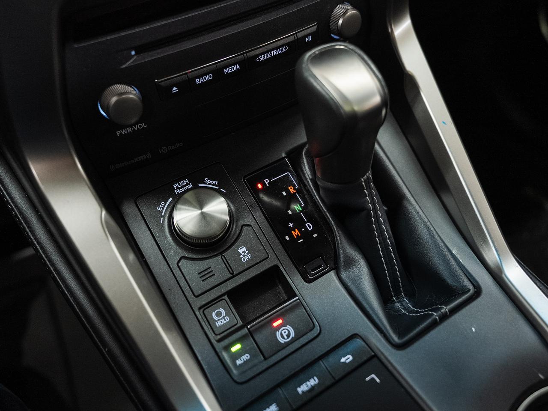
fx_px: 455
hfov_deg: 62.1
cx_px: 283
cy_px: 183
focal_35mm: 29
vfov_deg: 48.5
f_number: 3.2
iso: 1250
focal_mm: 24
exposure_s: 1/60
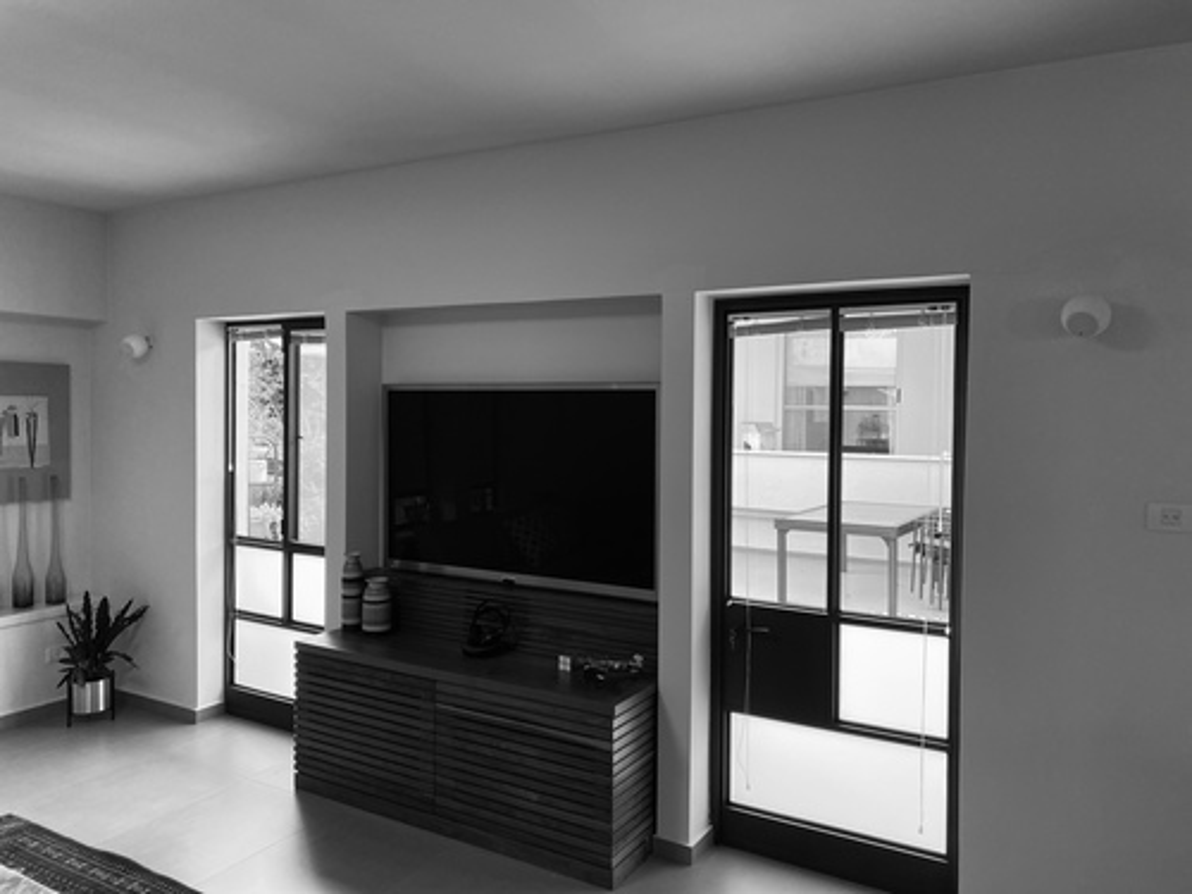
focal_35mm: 26
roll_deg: -1.0
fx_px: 895
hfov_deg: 67.3
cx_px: 596
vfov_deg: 53.1
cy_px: 447
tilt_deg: -1.7
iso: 125
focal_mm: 4.25
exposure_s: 1/50
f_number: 1.8
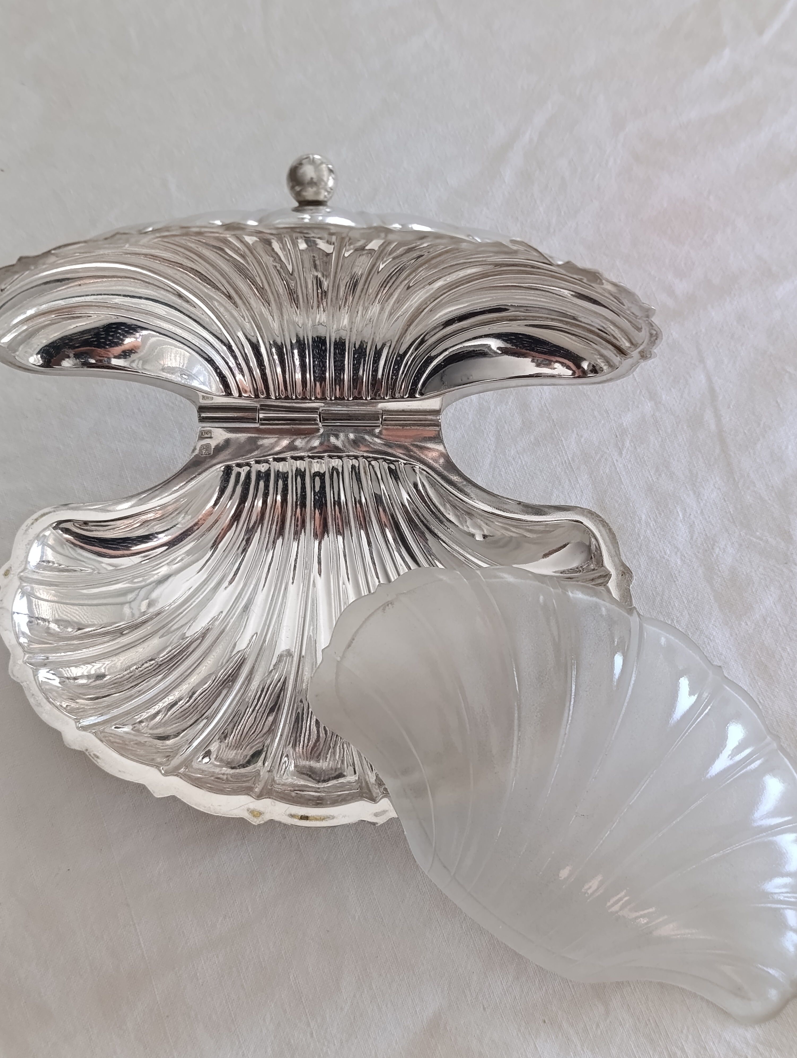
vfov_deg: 40.4
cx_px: 390
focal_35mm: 47
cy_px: 520
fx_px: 1439
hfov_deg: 31.0
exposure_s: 1/100
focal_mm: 6.11
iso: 755
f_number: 1.65
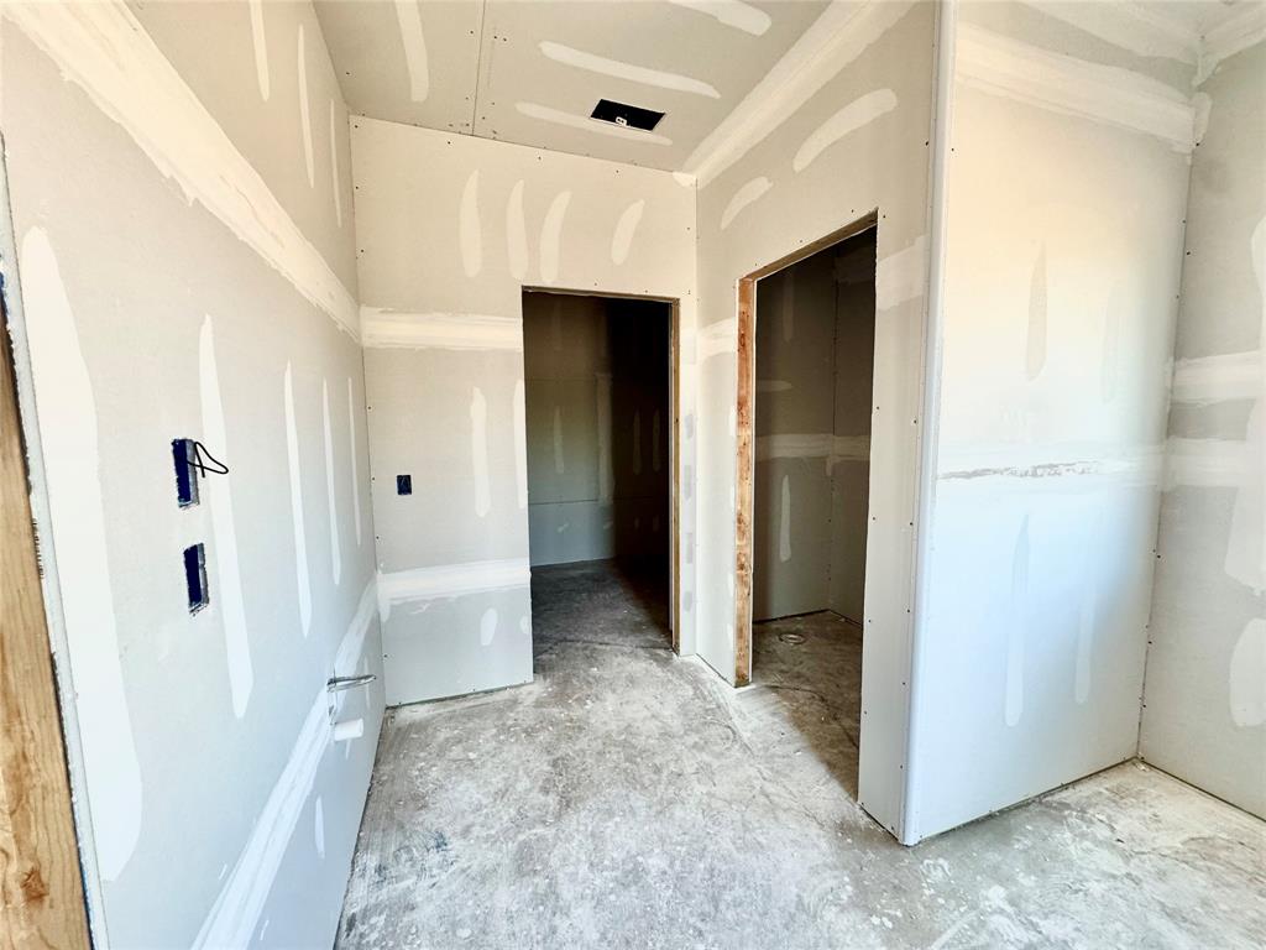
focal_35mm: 14
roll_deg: +0.3
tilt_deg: -5.5
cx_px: 633
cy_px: 475
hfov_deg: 102.1
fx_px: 512
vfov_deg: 85.7
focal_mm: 2.22
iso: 200
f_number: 2.2
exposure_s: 1/99
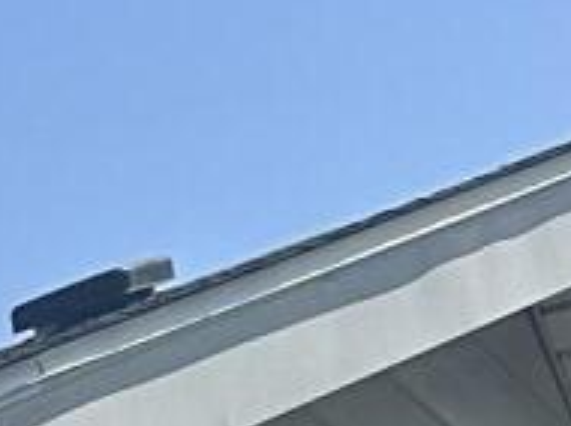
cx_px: -1181
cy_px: 2826
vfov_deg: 4.2
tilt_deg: -7.4
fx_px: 4168
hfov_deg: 7.0
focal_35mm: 253
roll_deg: -1.0
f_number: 1.78
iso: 80
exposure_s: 1/3472
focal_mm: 6.86
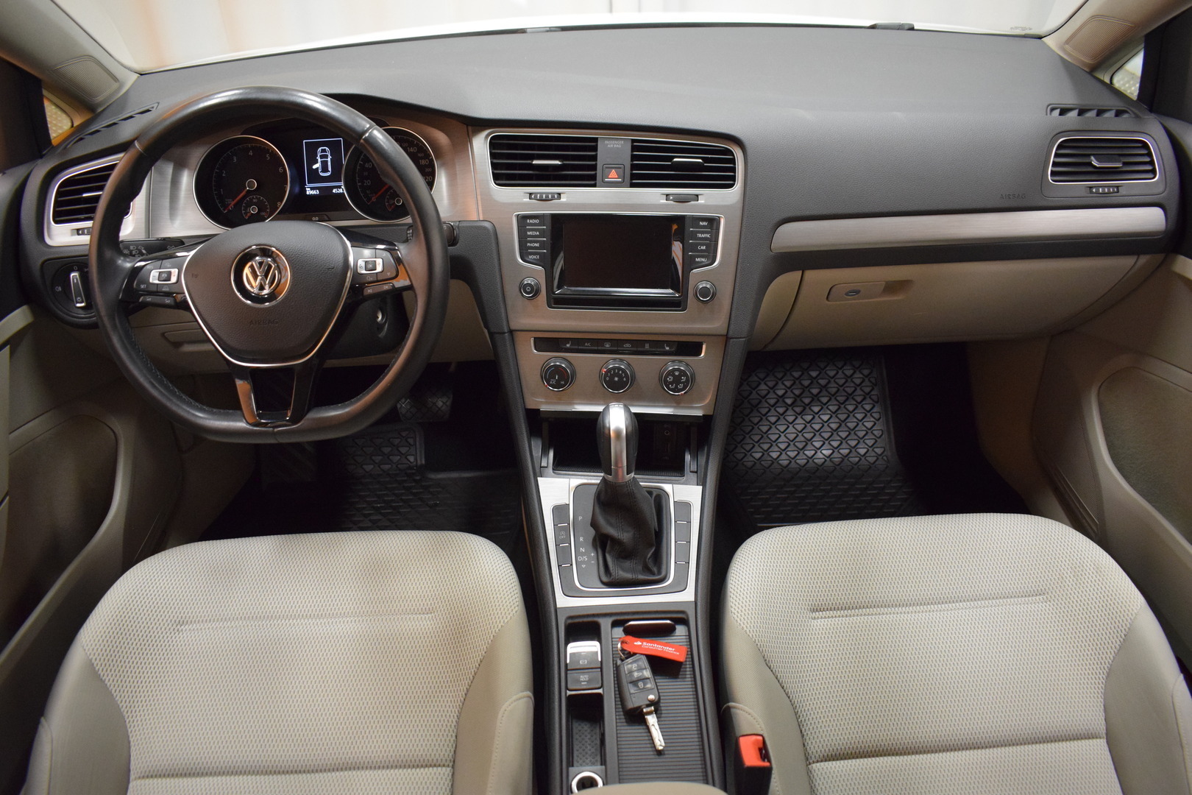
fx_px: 894
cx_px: 596
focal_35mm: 27
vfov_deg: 47.9
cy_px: 398
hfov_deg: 67.4
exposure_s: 1/60
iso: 2800
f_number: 3.5
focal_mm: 18
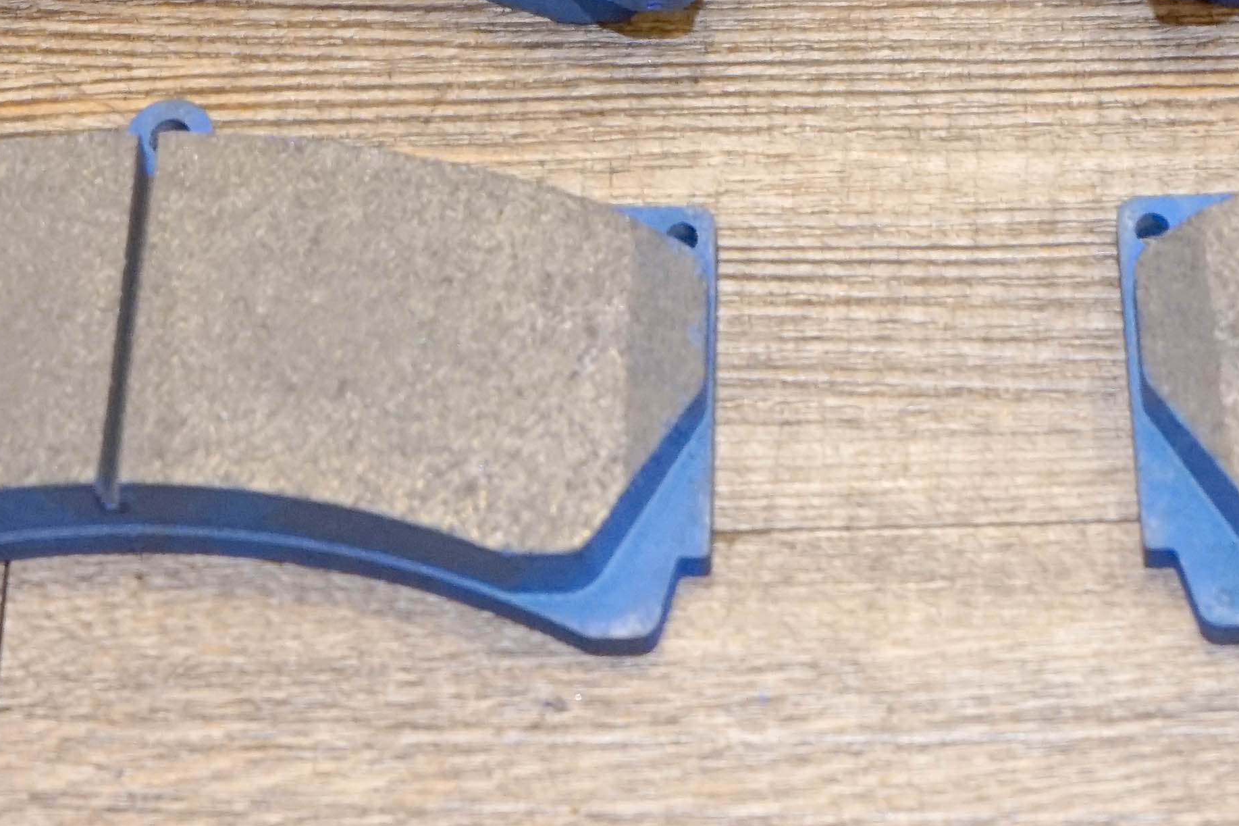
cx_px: 797
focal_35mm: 121
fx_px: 4164
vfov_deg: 10.9
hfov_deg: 16.9
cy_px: -383
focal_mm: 37
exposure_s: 1/50
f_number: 5.6
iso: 2500
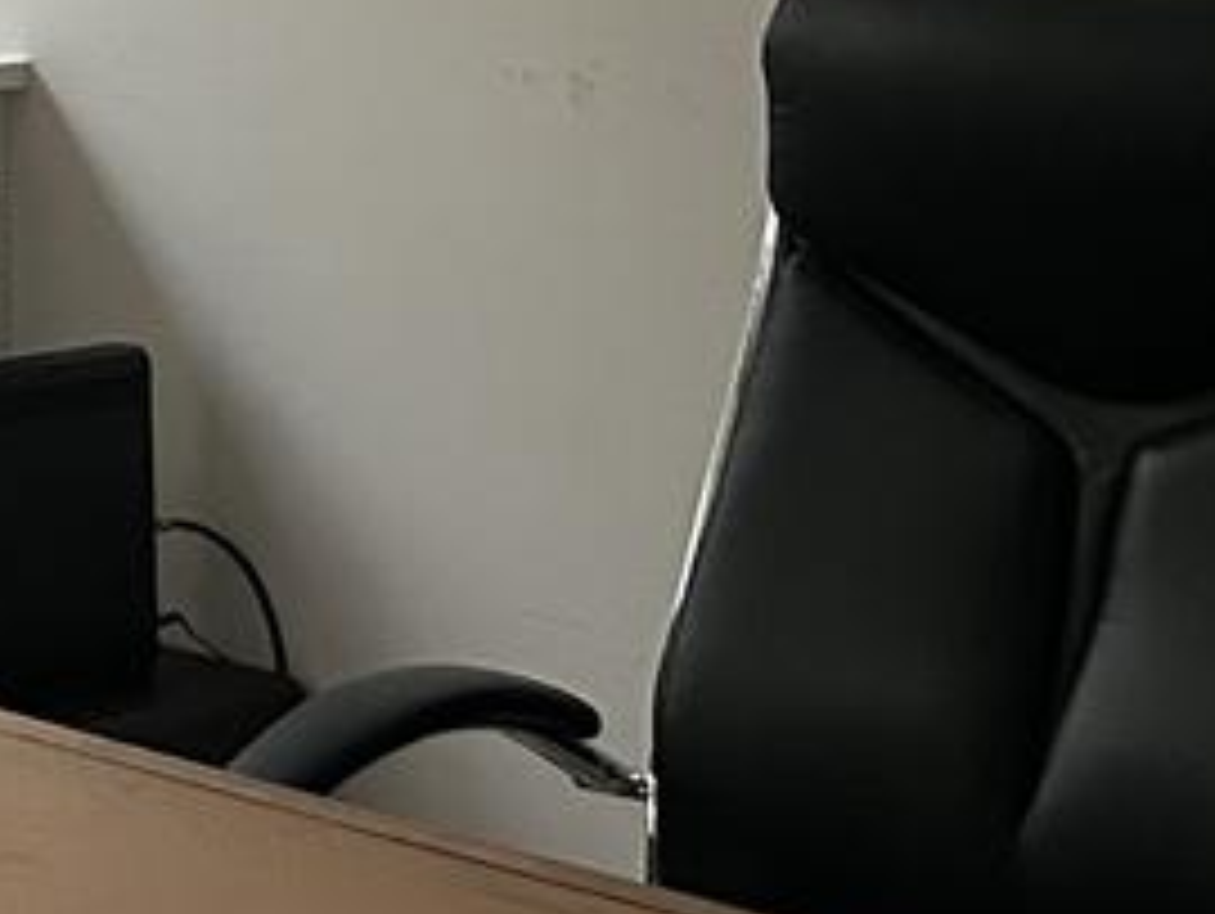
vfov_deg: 10.1
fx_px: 5059
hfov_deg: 12.0
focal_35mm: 144
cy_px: -333
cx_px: -1332
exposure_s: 1/60
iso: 250
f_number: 1.5
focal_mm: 5.7
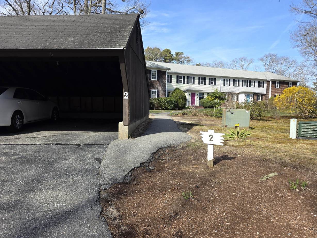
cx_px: 157
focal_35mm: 24
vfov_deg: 56.8
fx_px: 220
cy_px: 116
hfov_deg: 71.6
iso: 80
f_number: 1.7
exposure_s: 1/4237
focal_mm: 6.3
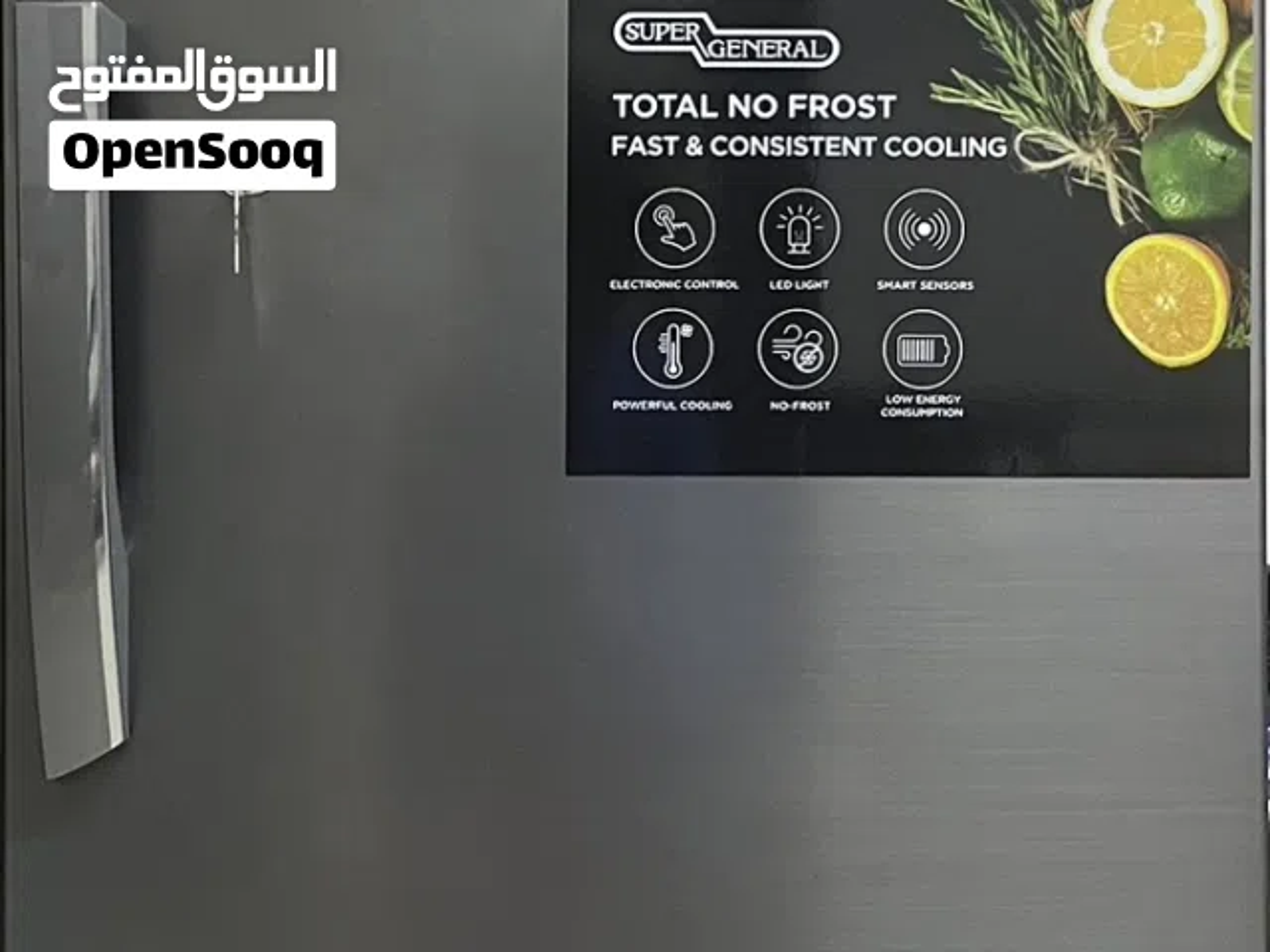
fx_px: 954
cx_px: 635
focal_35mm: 26
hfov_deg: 67.3
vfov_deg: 53.1
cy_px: 476
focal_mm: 5.1
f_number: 1.6
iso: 500
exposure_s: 1/56
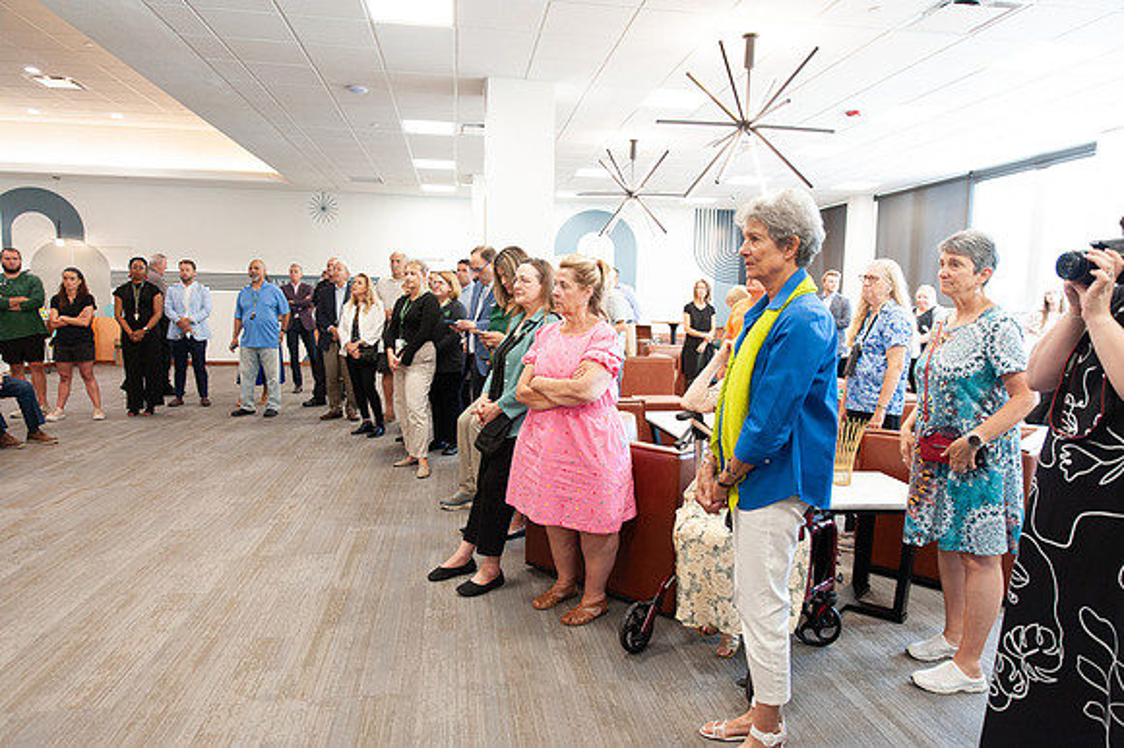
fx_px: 749
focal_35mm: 24
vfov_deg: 53.1
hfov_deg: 73.8
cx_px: 562
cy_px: 374
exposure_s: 1/125
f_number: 3.2
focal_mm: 24
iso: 1250
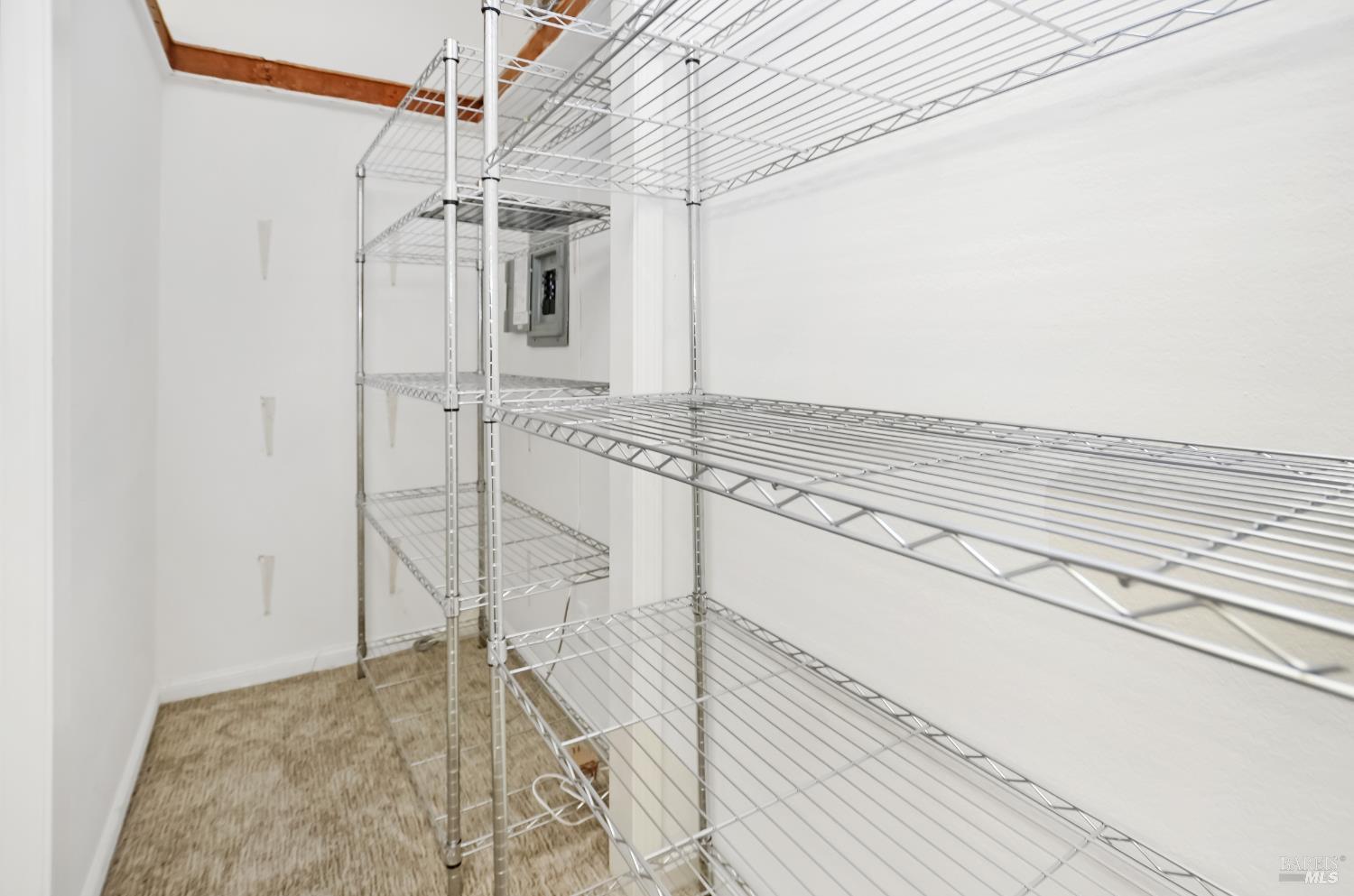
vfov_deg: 77.1
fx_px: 563
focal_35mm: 15
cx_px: 677
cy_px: 448
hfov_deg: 100.5
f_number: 3.5
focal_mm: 10
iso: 100
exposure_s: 1/20
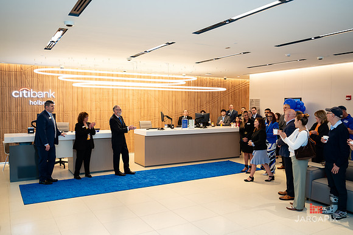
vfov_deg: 43.4
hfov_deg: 61.8
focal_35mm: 30
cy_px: 118
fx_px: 295
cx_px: 176
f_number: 3.5
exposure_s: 1/200
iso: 640
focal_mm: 30
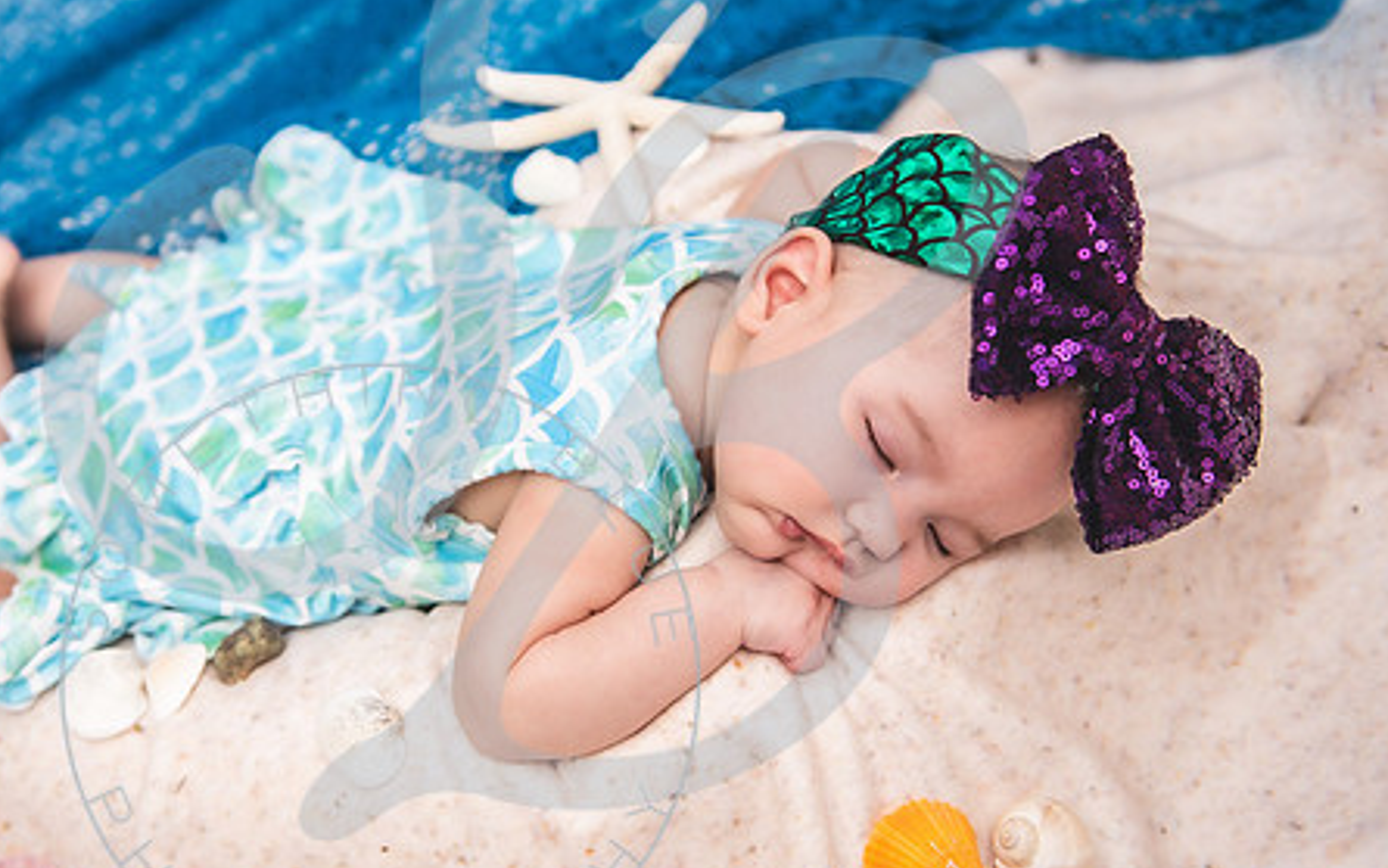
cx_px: 535
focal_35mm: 53
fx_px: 2005
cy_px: 422
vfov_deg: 24.4
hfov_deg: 38.0
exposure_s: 1/200
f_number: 3.5
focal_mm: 40
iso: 100
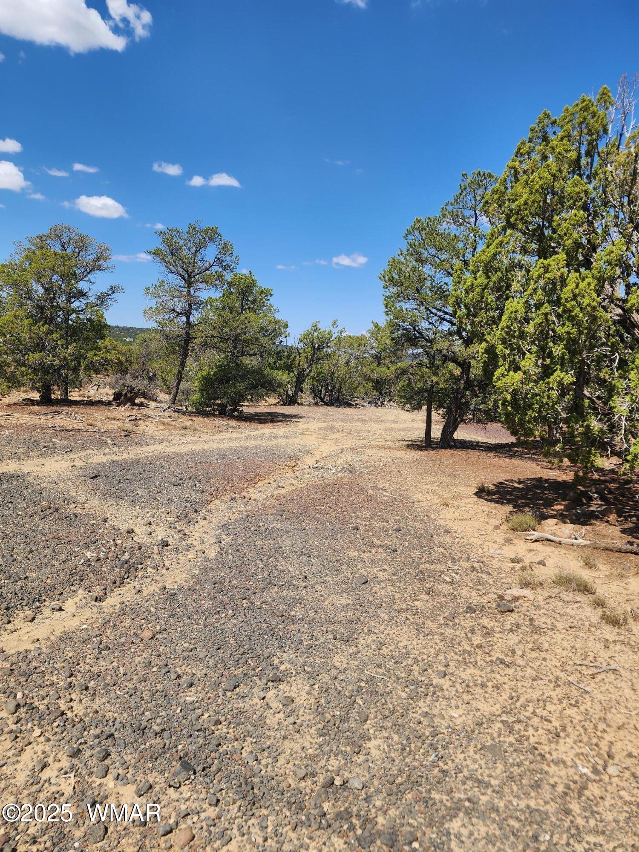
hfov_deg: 58.9
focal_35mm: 23
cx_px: 320
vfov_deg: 73.9
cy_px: 426
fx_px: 566
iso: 12
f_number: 1.8
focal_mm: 6.4
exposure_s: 1/1102
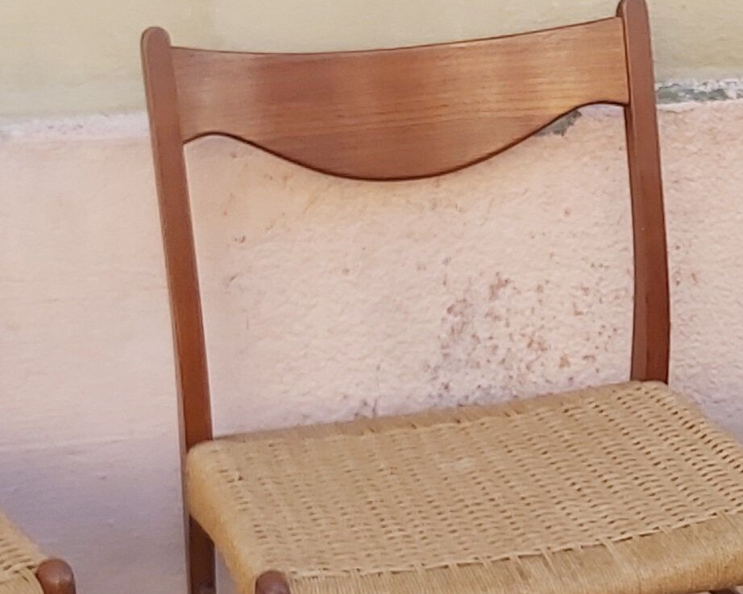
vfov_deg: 13.9
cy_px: 392
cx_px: 722
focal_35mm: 111
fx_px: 2440
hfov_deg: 17.0
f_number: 1.7
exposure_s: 1/270
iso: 64
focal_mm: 3.92
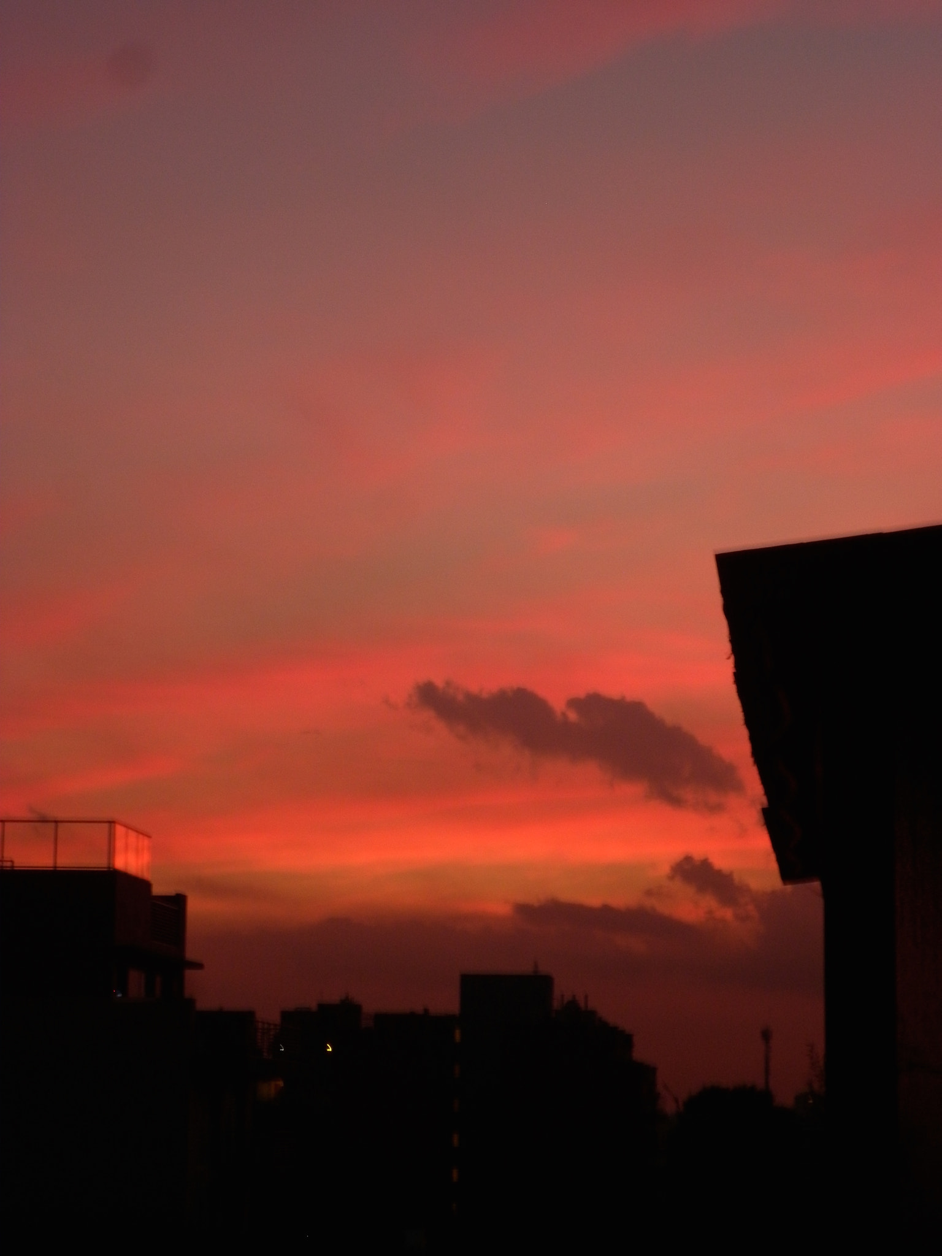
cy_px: 628
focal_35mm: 88
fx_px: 3193
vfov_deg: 22.3
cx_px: 471
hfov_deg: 16.8
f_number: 5.5
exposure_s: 1/13
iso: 80
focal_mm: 15.7
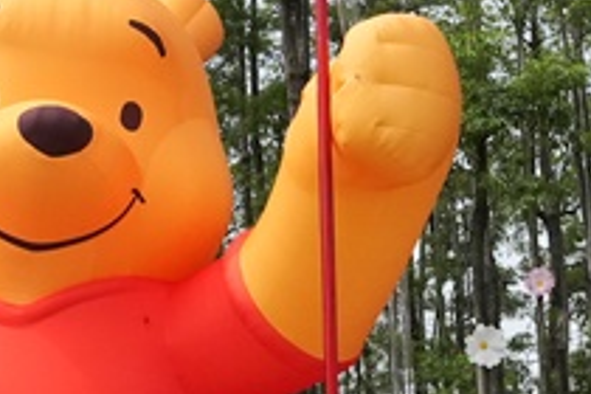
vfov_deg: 9.4
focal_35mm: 146
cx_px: 82
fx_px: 2405
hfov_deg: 13.9
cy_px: 117
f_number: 9
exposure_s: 1/8000
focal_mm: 30.1
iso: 3200
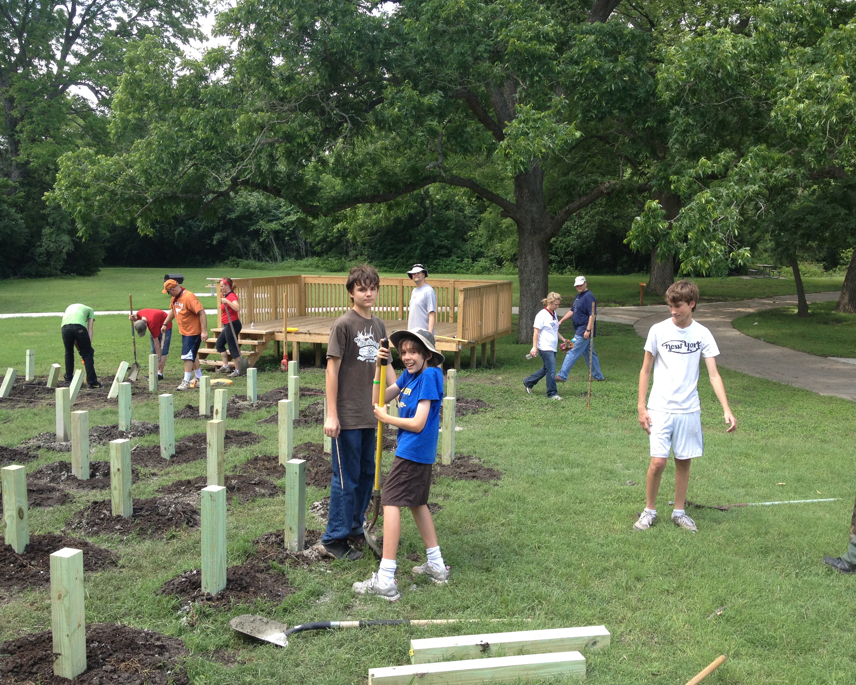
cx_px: 451
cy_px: 341
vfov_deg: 40.1
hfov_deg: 49.1
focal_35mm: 37
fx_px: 937
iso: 50
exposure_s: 1/289
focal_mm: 4.28
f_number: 2.4
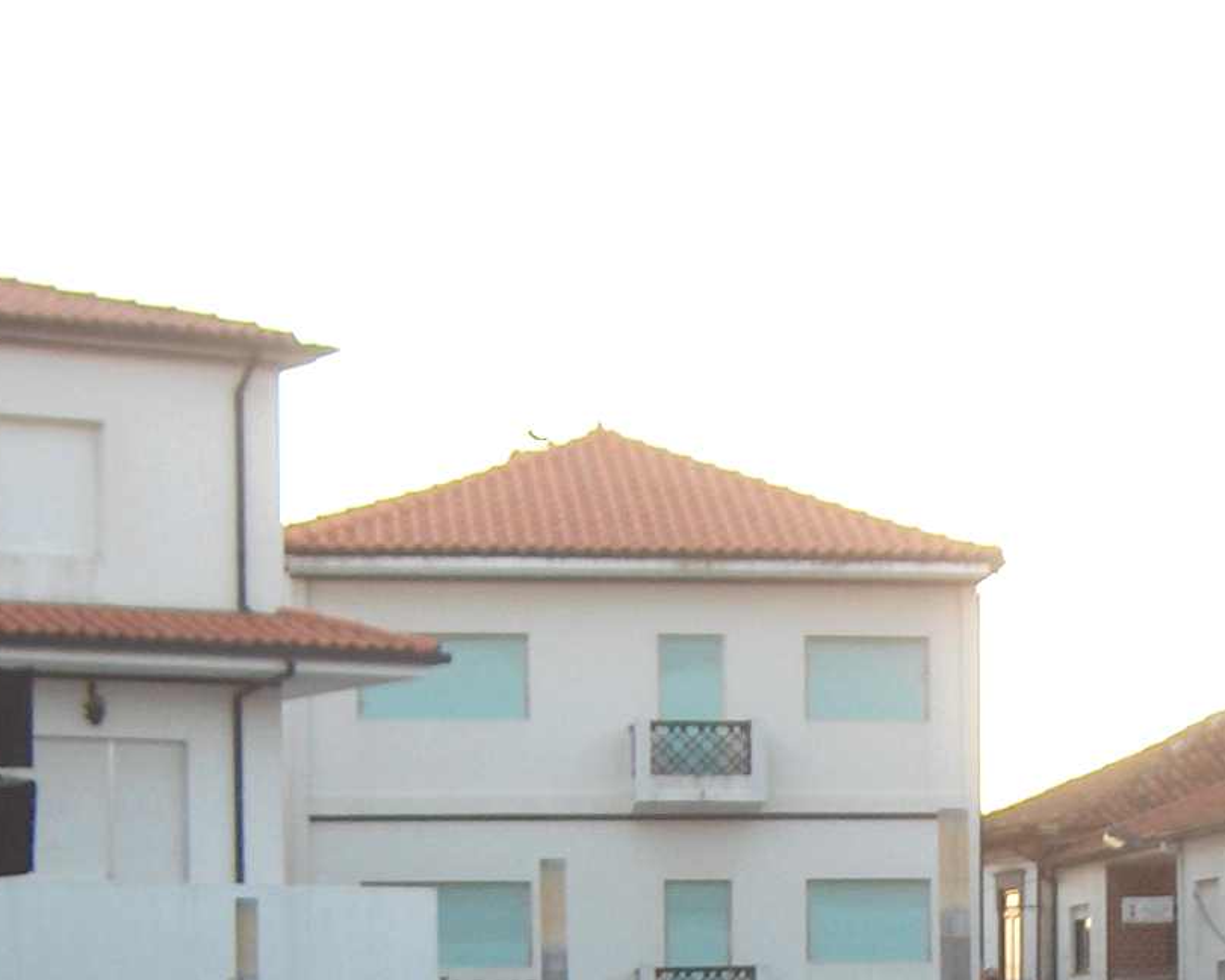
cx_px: 1090
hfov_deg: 15.6
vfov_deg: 12.1
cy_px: 1403
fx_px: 4423
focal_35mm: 122
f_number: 2.8
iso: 200
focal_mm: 8
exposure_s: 1/26.1
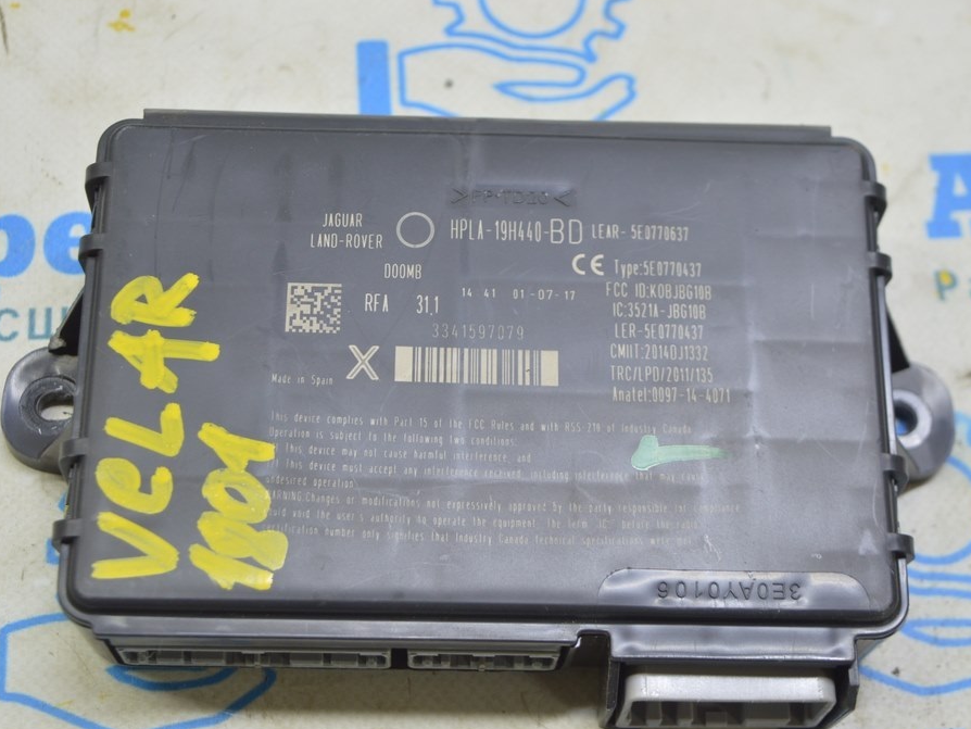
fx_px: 1852
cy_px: 367
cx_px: 476
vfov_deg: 22.3
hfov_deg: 29.4
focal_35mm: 66
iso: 400
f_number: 5.6
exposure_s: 1/20
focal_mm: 40
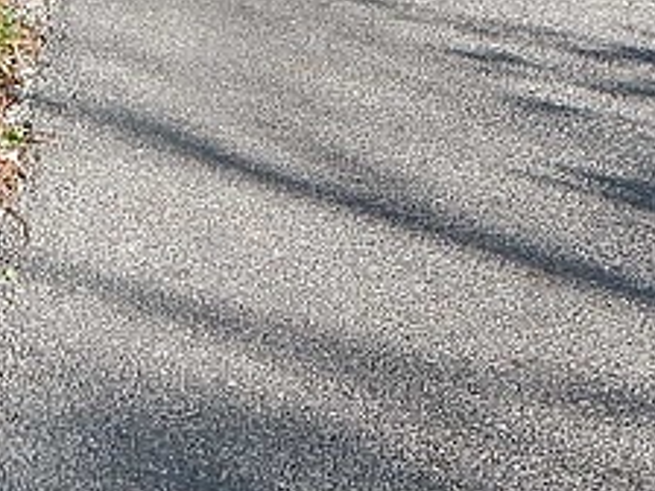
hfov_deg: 18.9
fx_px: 1892
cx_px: -64
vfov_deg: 14.8
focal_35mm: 100
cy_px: 202
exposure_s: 1/250
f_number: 3.9
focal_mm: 5
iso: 125
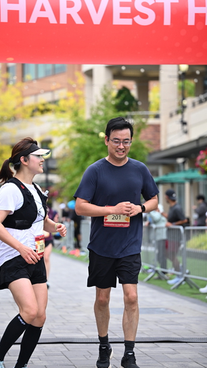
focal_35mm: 107
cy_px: 184
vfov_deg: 20.0
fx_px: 1044
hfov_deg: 11.3
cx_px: 86
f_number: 2.8
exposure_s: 1/2000
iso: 640
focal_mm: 101
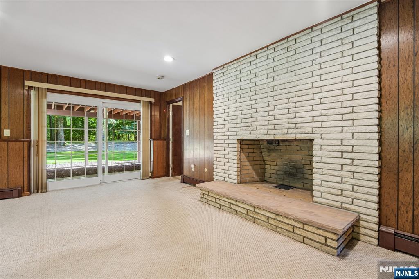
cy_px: 140
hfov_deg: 96.8
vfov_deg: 73.7
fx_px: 186
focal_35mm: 16
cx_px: 210
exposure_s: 1/3.33
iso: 400
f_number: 8
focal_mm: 16
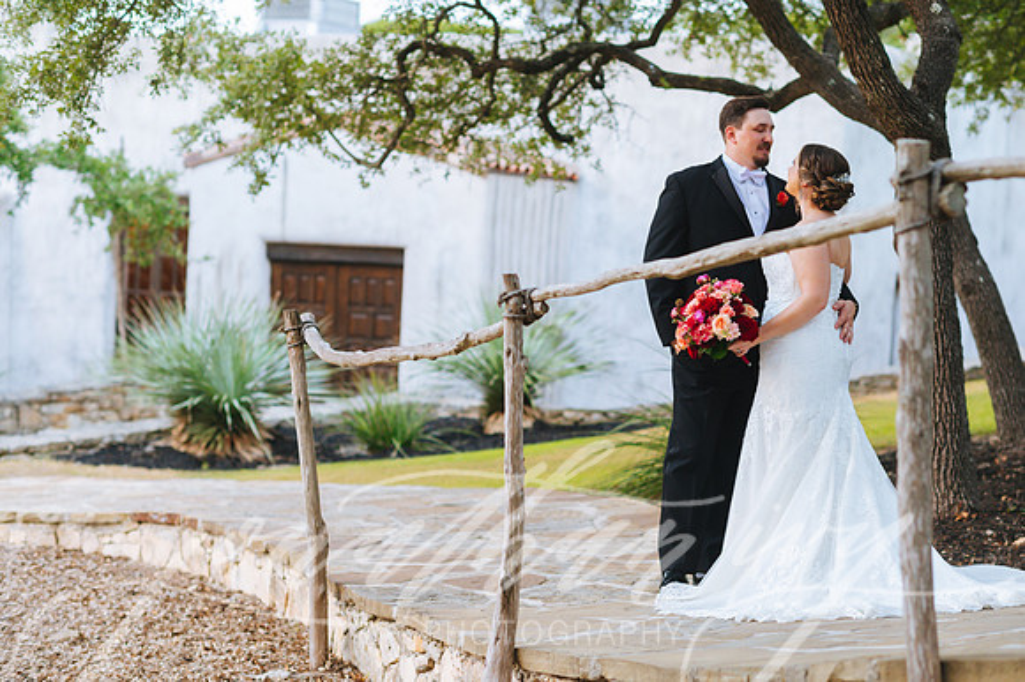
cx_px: 512
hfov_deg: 23.9
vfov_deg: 16.1
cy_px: 341
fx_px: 2419
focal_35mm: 85
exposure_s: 1/400
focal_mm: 85
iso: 1250
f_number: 2.8
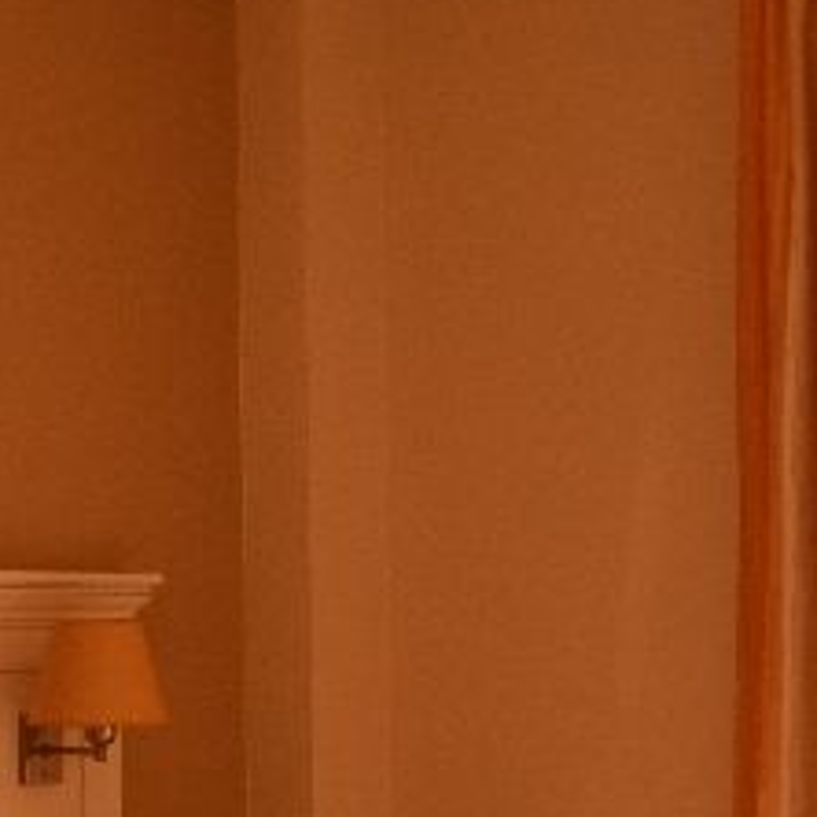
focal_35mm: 93
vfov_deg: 18.1
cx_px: 63
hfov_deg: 18.3
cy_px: 872
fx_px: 2483
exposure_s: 1/100
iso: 250
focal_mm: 18
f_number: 3.5
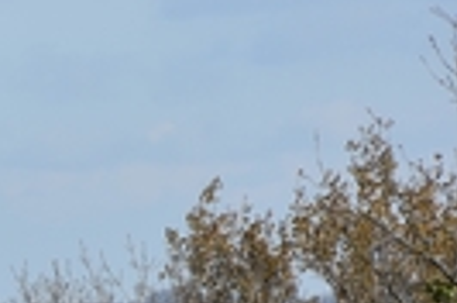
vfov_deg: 1.5
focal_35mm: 883
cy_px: 520
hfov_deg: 2.3
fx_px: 11182
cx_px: -570
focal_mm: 130
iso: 100
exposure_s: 1/125
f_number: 11
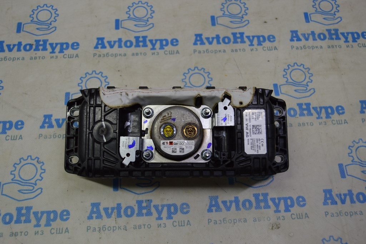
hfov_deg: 55.1
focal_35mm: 34
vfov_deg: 38.3
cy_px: 122
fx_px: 350
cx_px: 183
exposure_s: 1/100
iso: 400
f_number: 5
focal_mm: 23
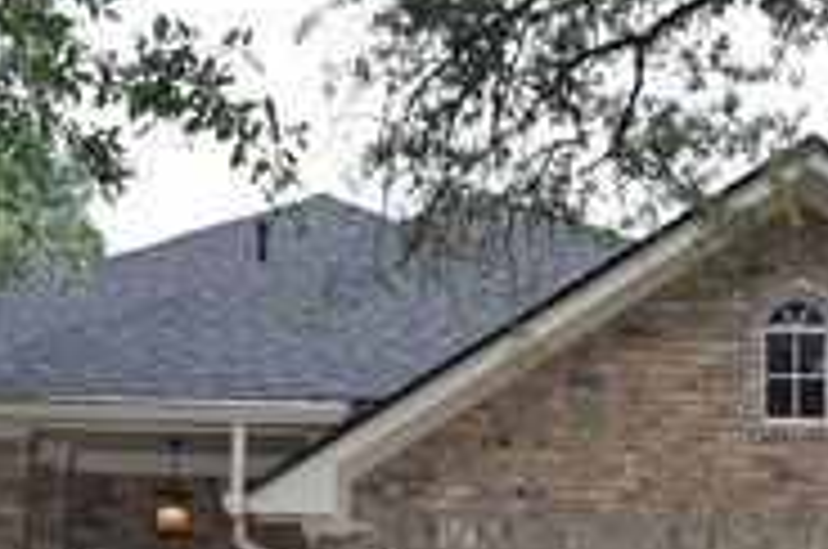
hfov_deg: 20.8
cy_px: 614
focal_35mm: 98
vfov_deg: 13.6
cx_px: 310
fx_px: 2250
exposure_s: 1/250
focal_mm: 24
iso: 250
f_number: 8
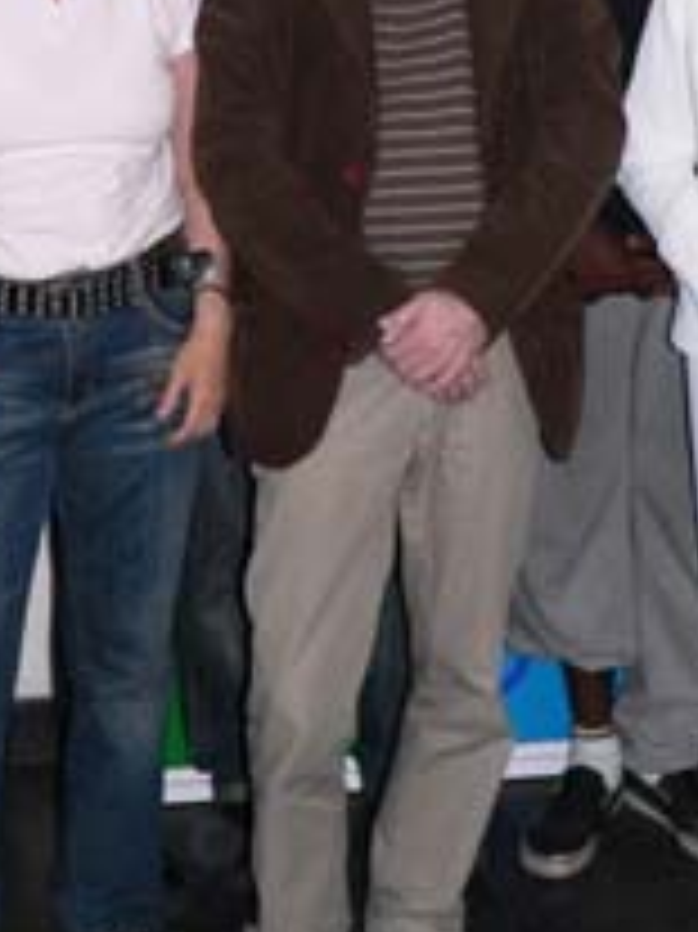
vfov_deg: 21.7
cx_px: 417
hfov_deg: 16.9
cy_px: -9
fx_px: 2341
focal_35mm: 87
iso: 80
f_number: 2.8
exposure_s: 1/60
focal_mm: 6
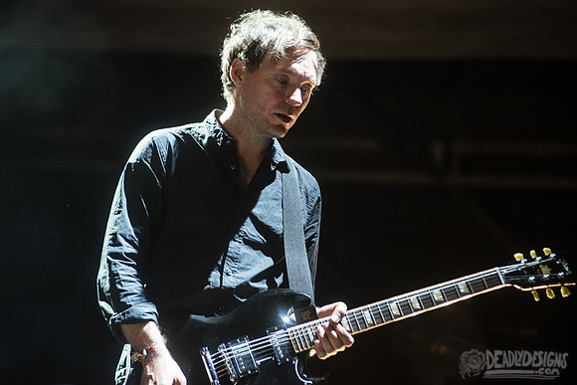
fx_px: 2899
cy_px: 180
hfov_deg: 11.4
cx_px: 270
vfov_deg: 7.6
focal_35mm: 181
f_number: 3.5
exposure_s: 1/250
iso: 1250
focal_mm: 170
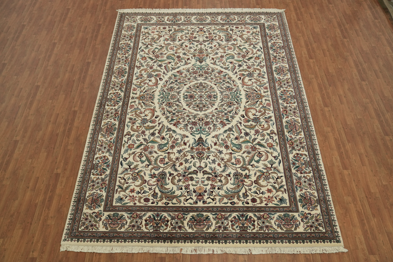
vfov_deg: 43.6
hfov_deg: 61.9
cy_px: 131
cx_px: 196
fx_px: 327
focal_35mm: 30
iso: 1600
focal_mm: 30
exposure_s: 1/125
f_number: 3.2
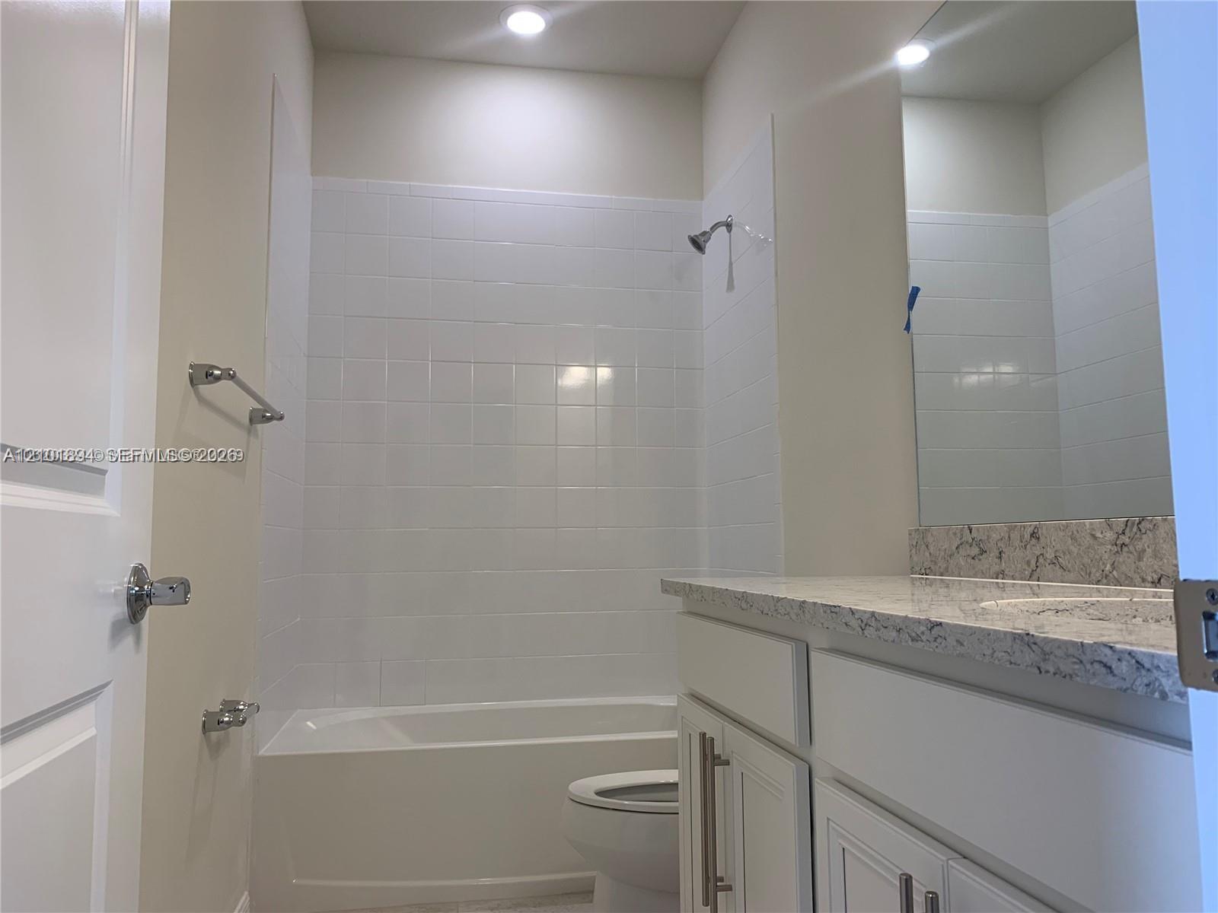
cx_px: 609
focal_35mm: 26
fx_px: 915
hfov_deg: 67.3
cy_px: 456
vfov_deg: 53.1
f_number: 1.8
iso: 64
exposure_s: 1/120
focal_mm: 4.25
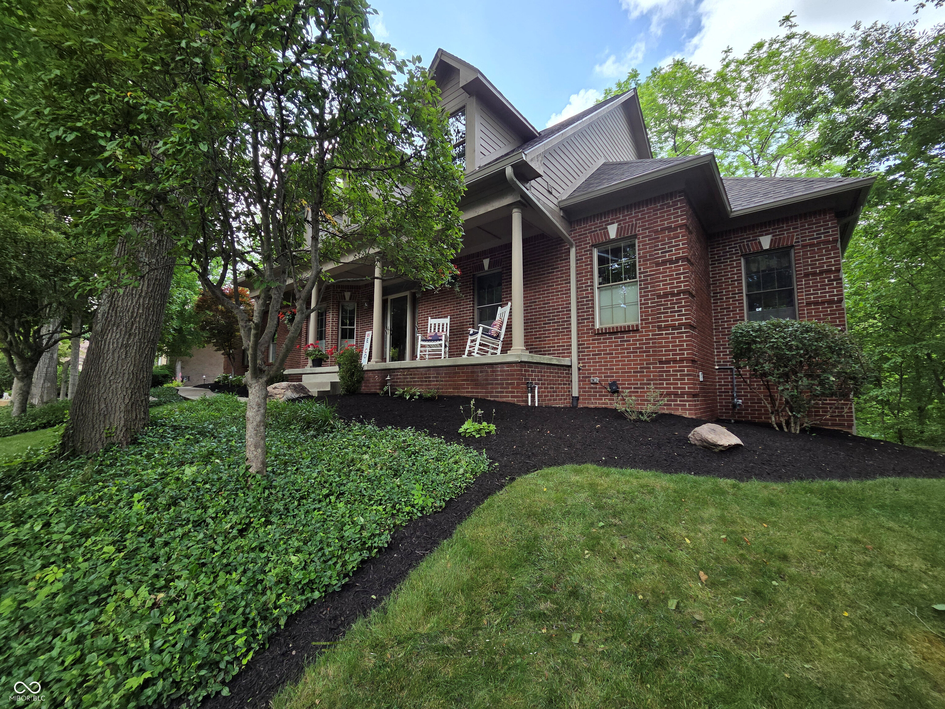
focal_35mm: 13
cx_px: 472
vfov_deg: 89.9
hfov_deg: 106.2
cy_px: 354
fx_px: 355
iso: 50
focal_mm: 2.2
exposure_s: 1/263
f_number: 2.2
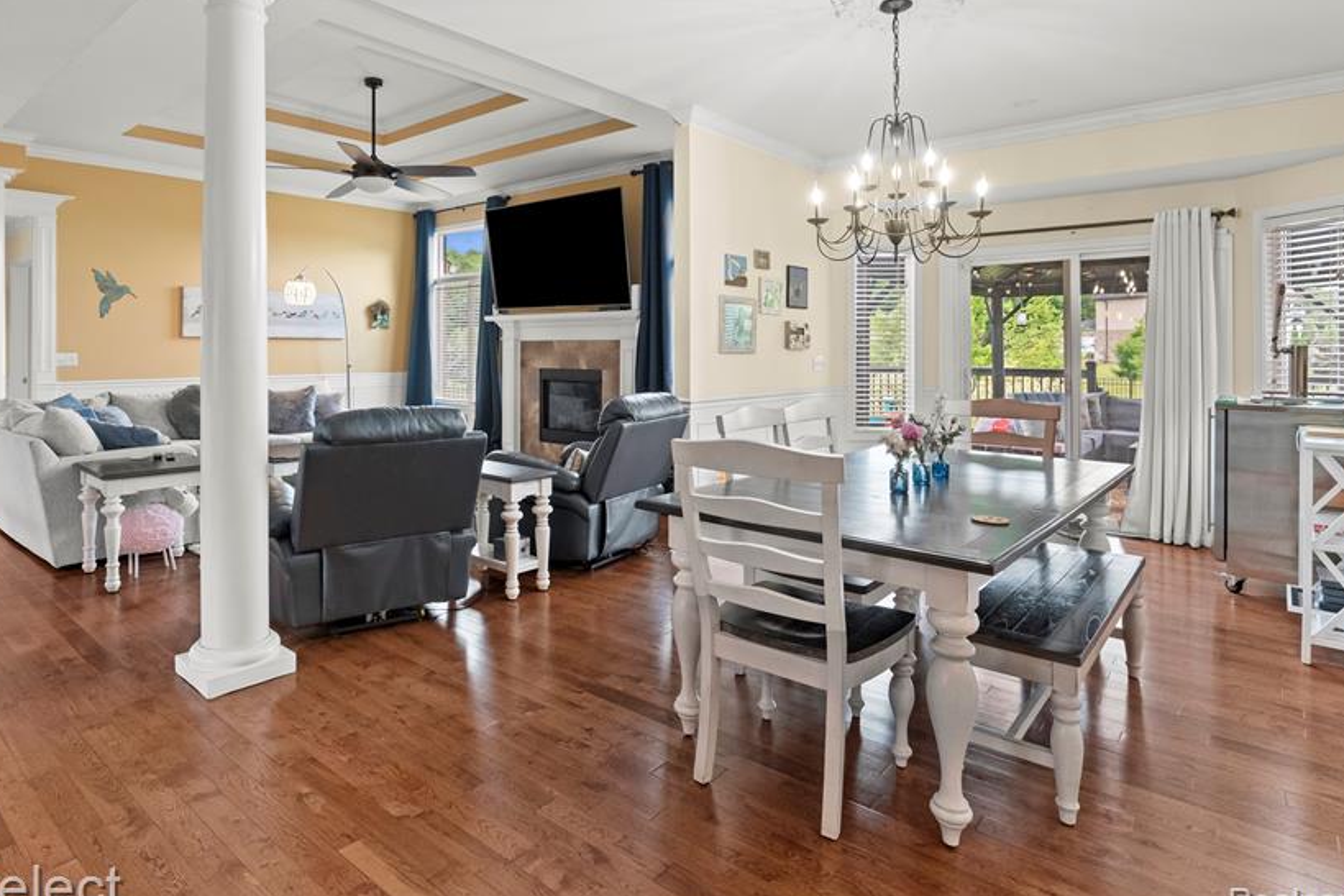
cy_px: 368
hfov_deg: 83.2
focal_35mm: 20
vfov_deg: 61.5
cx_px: 555
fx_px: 747
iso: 6400
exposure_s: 1/20
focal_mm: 16
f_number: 6.3
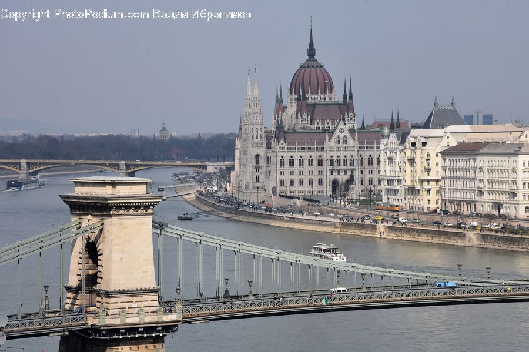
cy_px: 176
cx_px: 264
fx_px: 2313
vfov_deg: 8.7
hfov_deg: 13.0
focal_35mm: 158
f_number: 11
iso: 100
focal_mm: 105
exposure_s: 1/125
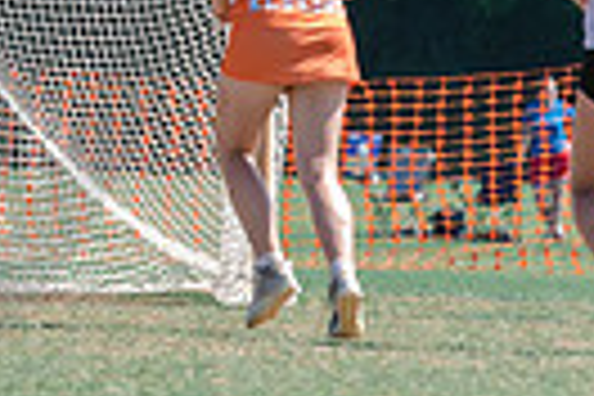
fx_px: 20607
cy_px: 22
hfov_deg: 1.6
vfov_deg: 1.1
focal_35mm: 1249
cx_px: -734
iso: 400
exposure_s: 1/1600
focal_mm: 200
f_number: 5
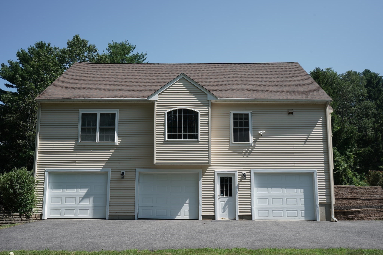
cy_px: 128
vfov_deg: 37.8
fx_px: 372
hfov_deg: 54.4
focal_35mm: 35
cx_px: 192
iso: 100
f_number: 11
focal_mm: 35
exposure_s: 1/125
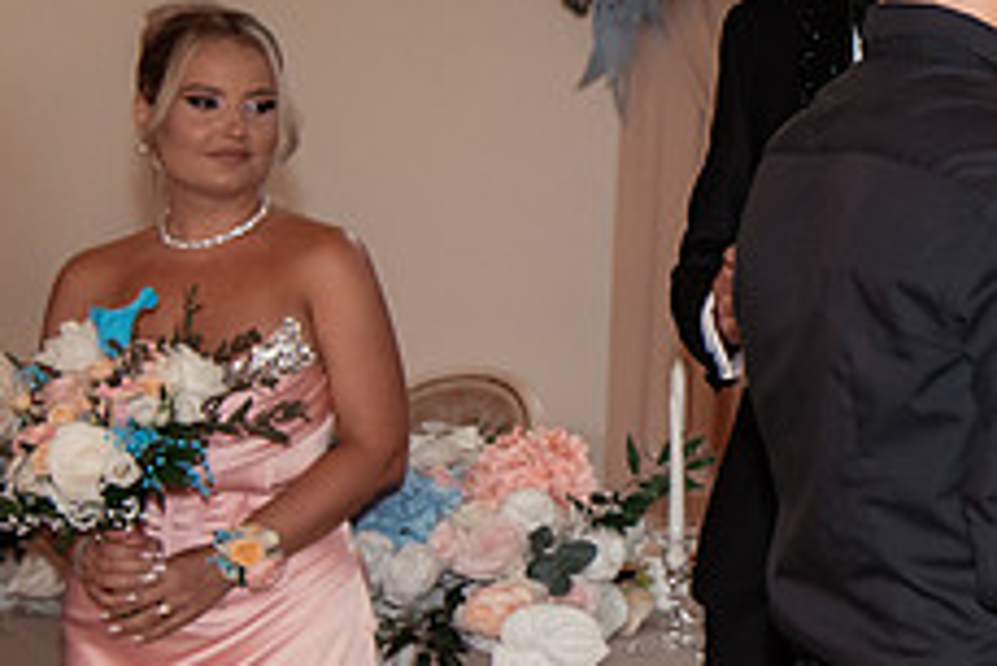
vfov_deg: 12.8
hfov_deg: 17.3
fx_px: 2965
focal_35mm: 107
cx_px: 1478
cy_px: 152
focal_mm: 35
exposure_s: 1/250
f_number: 3.5
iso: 1250
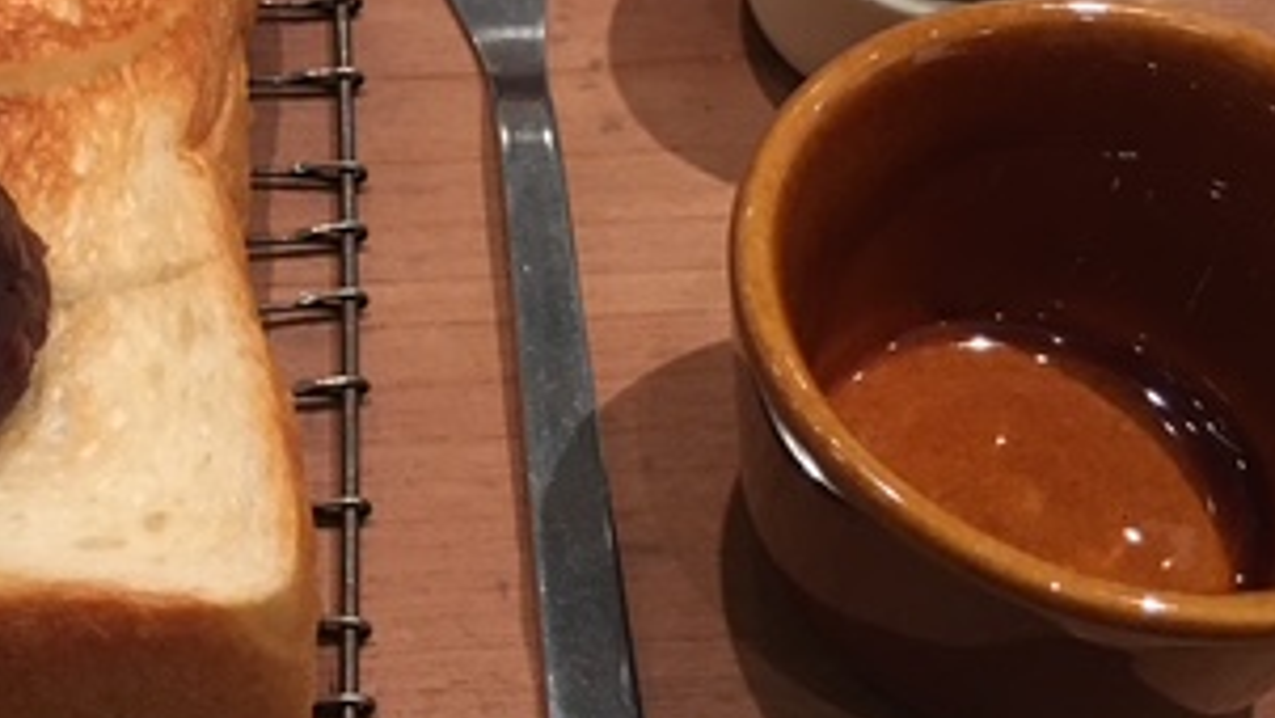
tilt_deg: -56.4
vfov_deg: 18.0
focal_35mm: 67
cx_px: 300
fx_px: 2266
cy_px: 435
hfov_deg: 30.8
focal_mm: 4.15
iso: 200
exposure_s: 1/30
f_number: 2.2
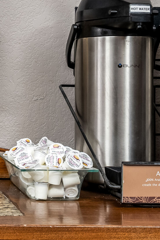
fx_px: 553
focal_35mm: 83
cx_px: -109
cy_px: 81
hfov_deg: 14.8
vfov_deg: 24.4
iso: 800
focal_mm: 23
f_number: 8
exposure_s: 1
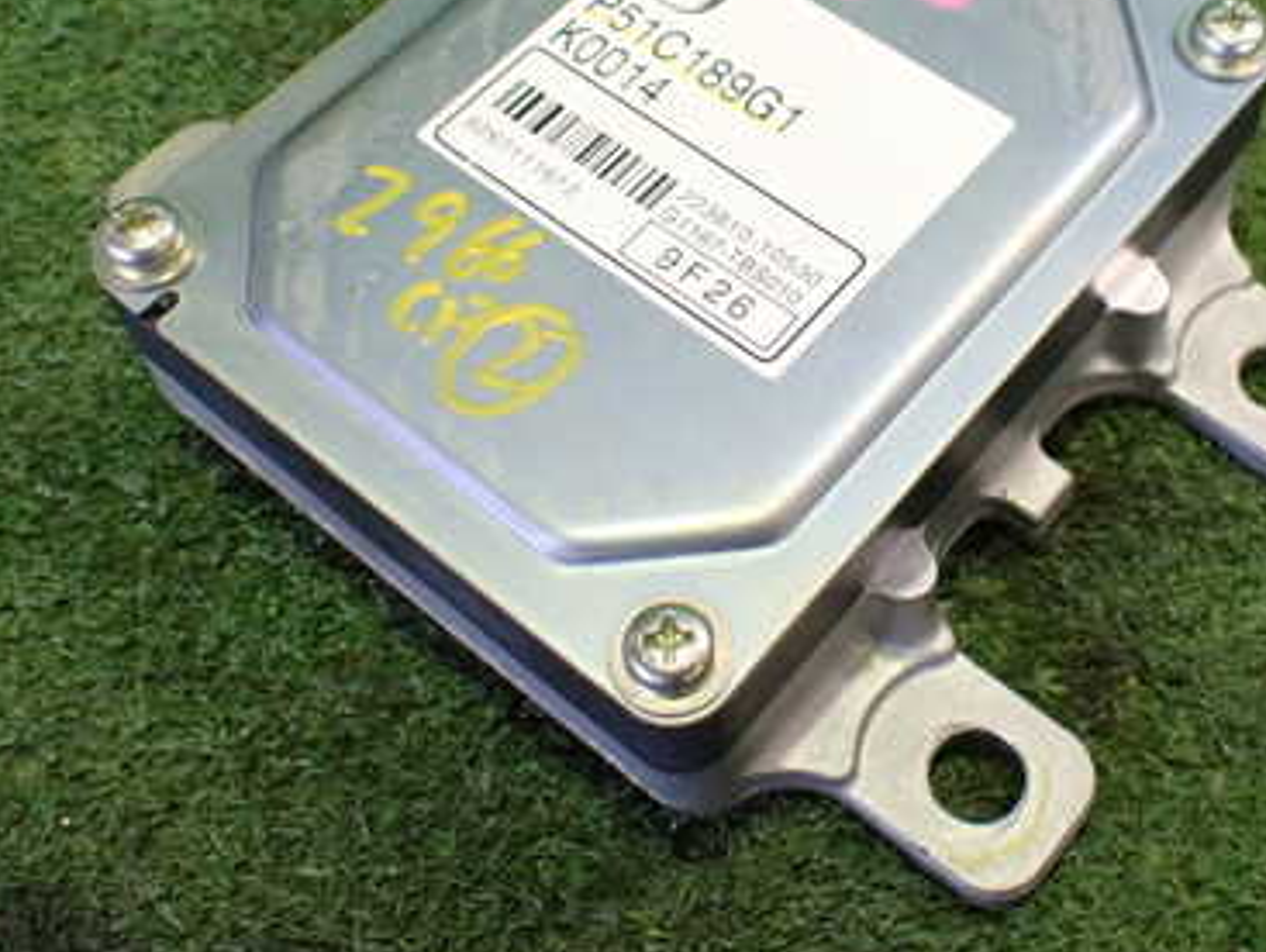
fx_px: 1794
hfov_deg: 38.5
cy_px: 279
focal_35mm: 49
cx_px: 828
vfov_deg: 29.4
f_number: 2.3
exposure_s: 1/60
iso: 800
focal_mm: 5.4
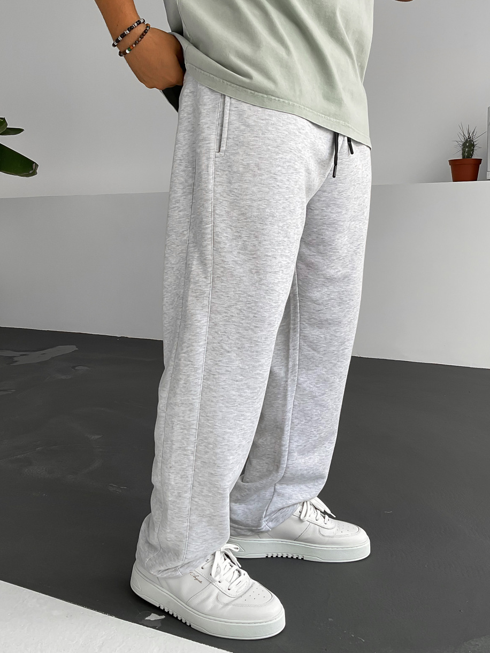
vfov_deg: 48.8
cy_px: 279
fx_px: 717
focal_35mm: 38
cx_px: 246
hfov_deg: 37.7
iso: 16
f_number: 1.8
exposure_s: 1/120
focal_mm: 3
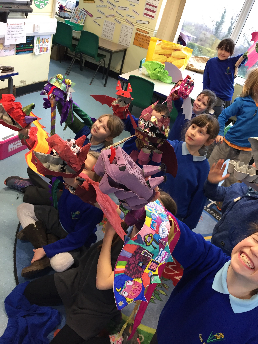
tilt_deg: -32.0
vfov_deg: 61.7
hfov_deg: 48.2
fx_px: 288
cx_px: 129
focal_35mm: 29
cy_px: 172
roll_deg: -17.2
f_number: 2.2
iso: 80
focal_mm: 4.15
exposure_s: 1/33
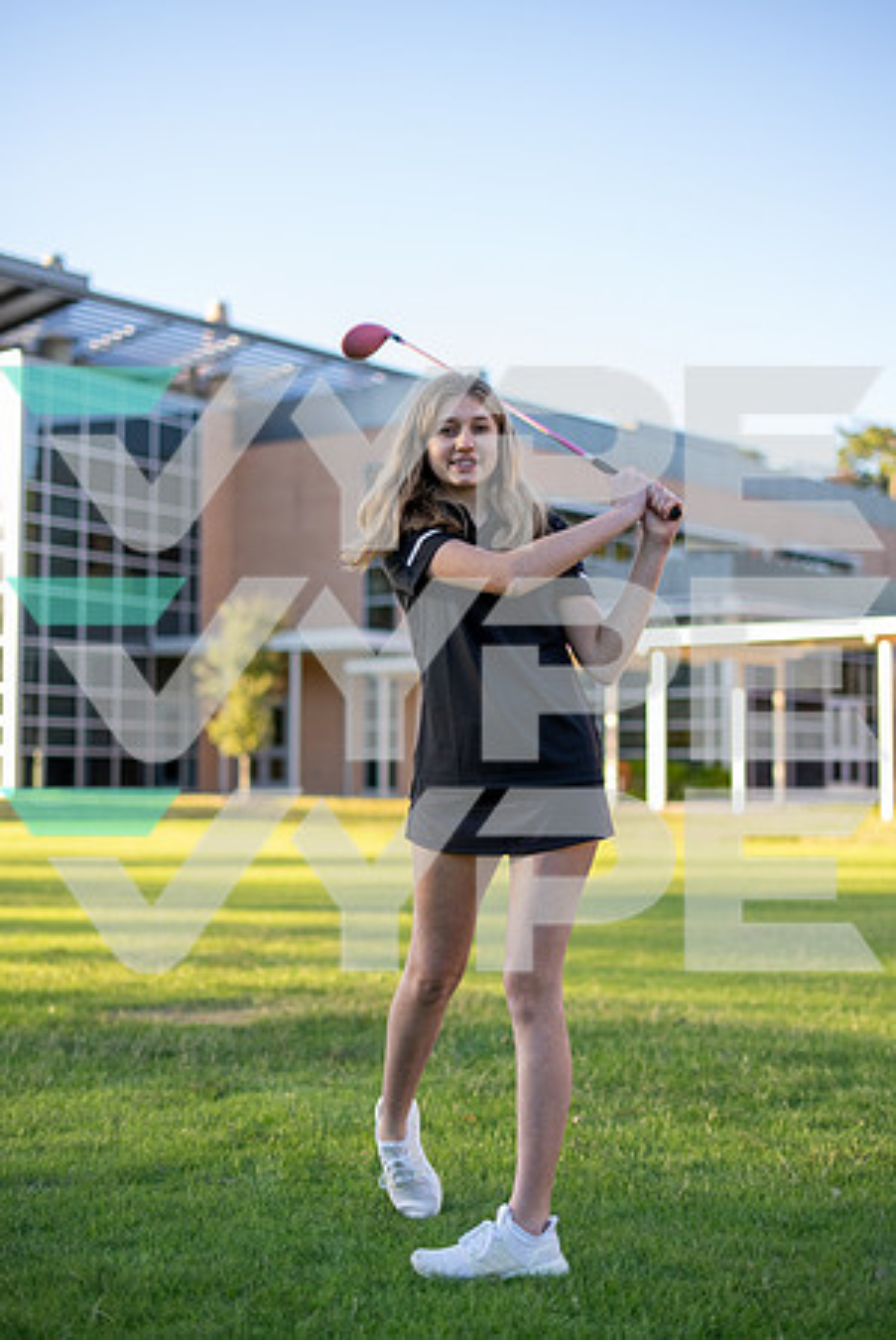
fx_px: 1862
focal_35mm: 50
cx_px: 448
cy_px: 670
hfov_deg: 27.1
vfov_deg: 39.6
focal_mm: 50
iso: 400
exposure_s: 1/1600
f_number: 1.8
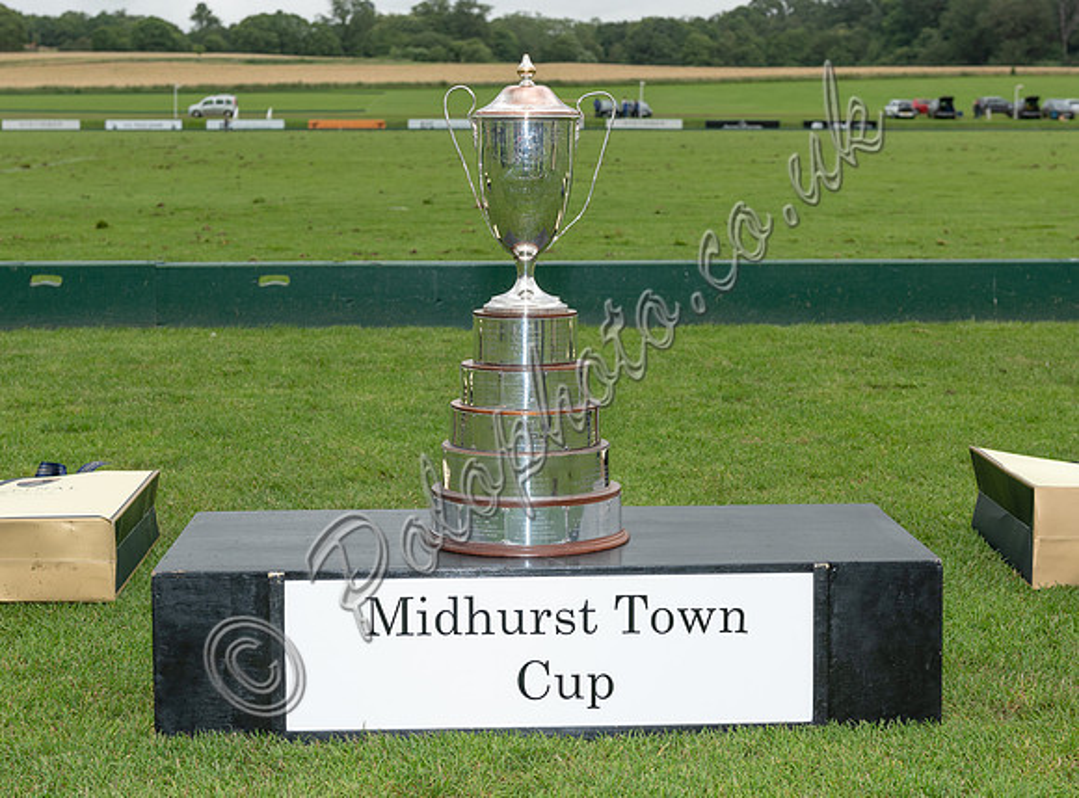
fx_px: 2027
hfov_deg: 29.8
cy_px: 328
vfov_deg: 22.3
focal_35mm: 65
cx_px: 522
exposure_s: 1/250
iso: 160
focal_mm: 50
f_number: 8
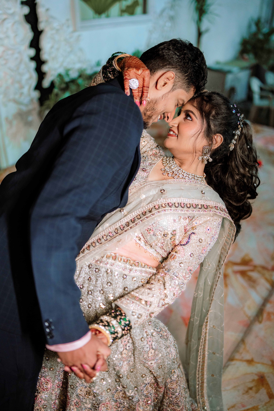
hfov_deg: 37.9
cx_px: 137
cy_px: 206
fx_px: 400
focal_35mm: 35
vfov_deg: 54.4
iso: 640
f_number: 1.4
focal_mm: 35
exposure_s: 1/400
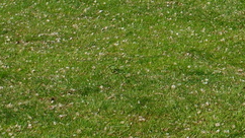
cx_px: 418
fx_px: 1033
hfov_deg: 12.5
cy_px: -154
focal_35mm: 159
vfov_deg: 7.3
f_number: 11
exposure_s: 1/125
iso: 100
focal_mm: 24.38
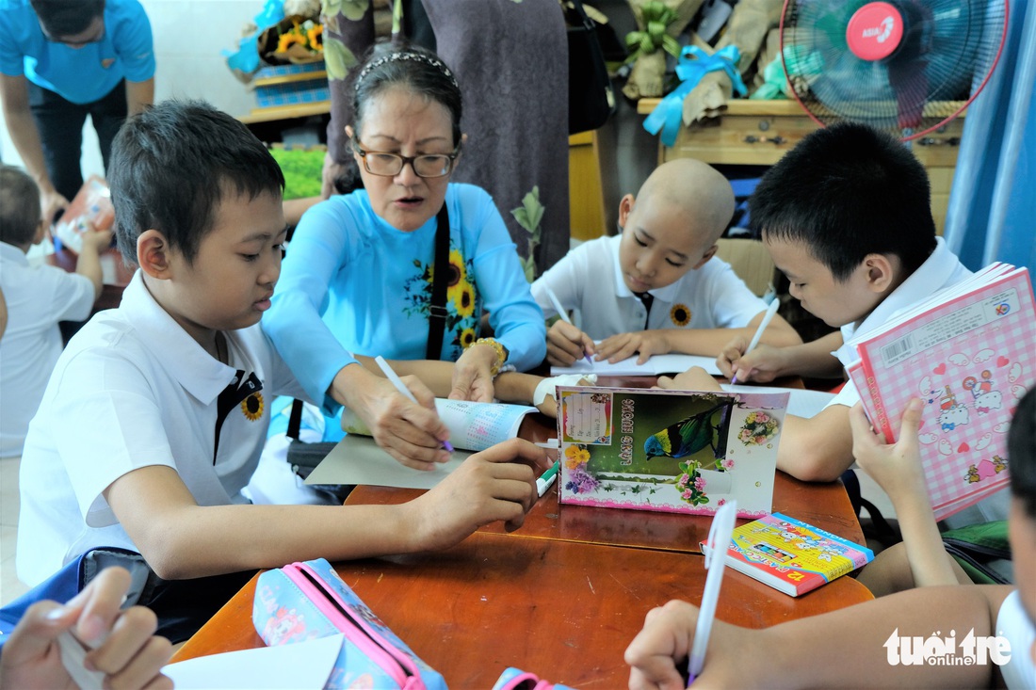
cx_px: 518
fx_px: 892
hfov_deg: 60.3
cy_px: 345
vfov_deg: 42.3
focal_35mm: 31
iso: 800
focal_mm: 20.5
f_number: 3.2
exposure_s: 1/52
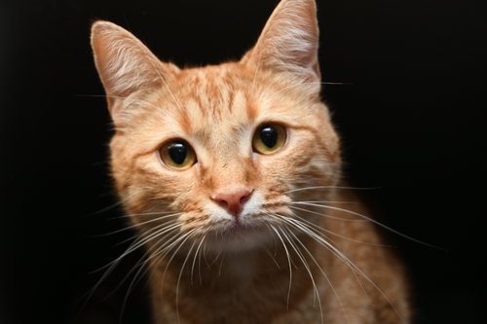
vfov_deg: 15.2
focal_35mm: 90
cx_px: 244
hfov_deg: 22.6
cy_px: 162
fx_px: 1217
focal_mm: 60
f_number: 5.6
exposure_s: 1/125
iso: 800
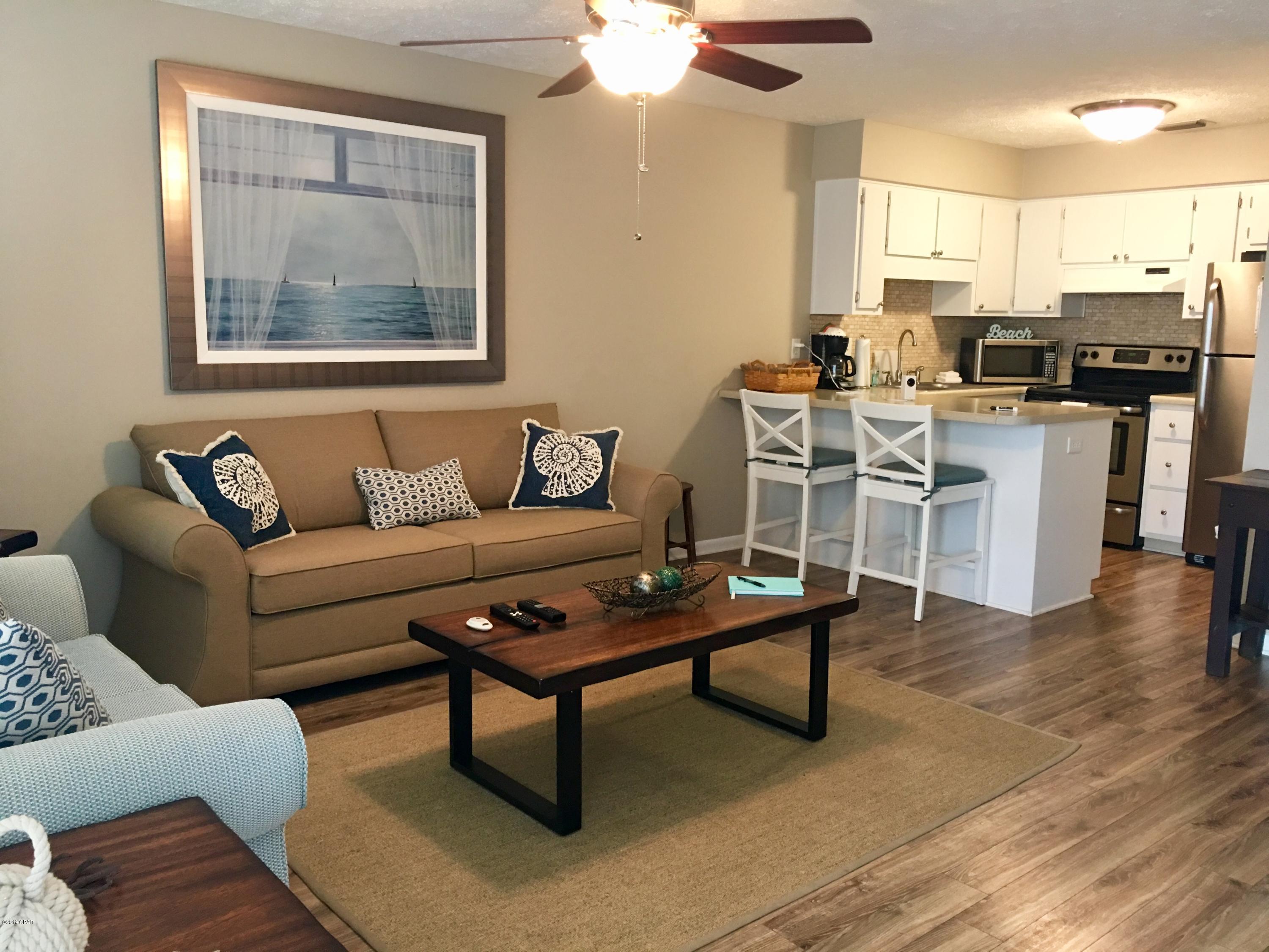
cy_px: 476
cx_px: 634
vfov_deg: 48.2
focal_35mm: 29
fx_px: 1063
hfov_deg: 61.7
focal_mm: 4.15
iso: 80
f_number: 2.2
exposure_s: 1/15
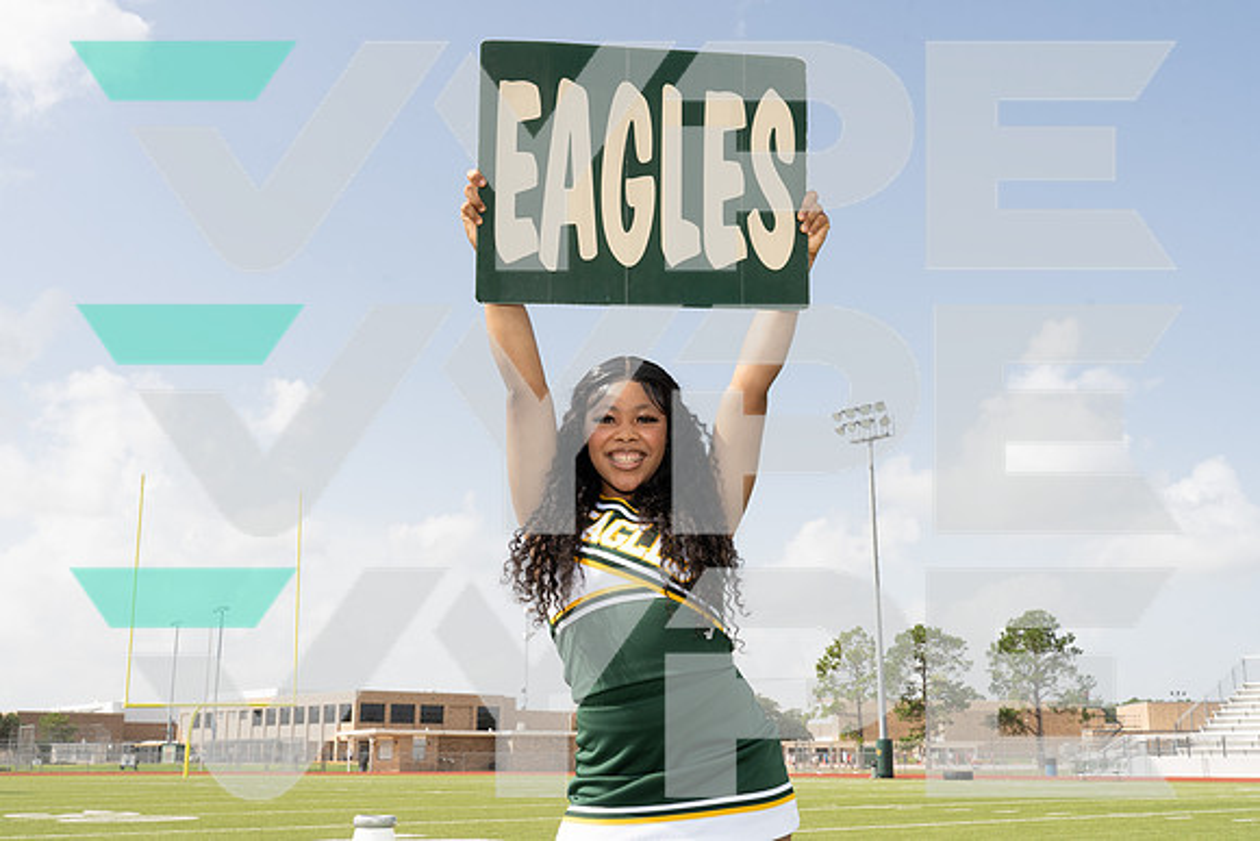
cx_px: 630
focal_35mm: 39
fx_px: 1365
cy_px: 420
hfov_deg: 49.5
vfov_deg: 34.2
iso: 200
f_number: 11
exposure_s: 1/250
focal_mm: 39
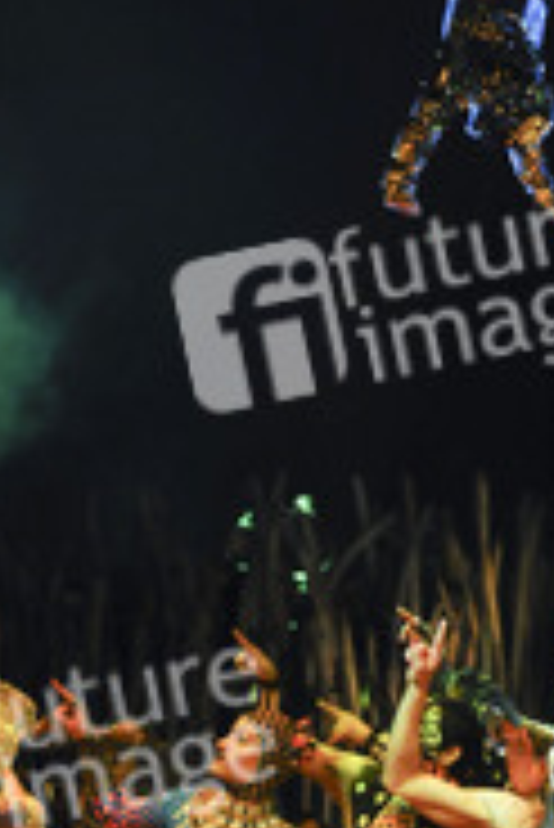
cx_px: 538
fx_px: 6013
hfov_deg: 5.3
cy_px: 531
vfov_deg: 7.9
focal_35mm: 261
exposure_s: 1/250
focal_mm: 80
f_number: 2.8
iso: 1000
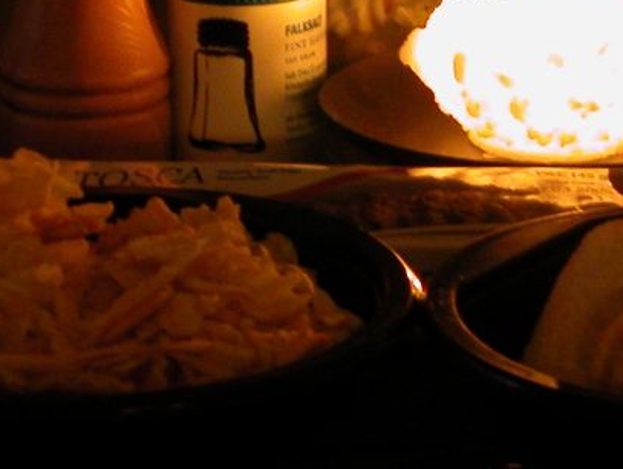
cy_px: 146
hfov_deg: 9.1
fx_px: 3927
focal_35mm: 218
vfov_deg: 6.8
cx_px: 265
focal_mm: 16.8
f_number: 4.8
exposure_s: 1/2.6
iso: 345
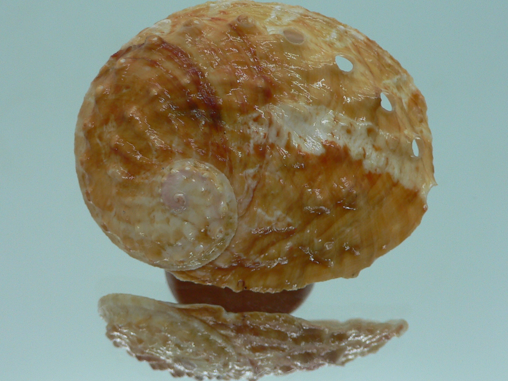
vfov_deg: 30.3
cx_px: 257
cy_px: 178
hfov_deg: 39.7
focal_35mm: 48
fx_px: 705
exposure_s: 1/60
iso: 80
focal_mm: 4.6
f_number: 2.8
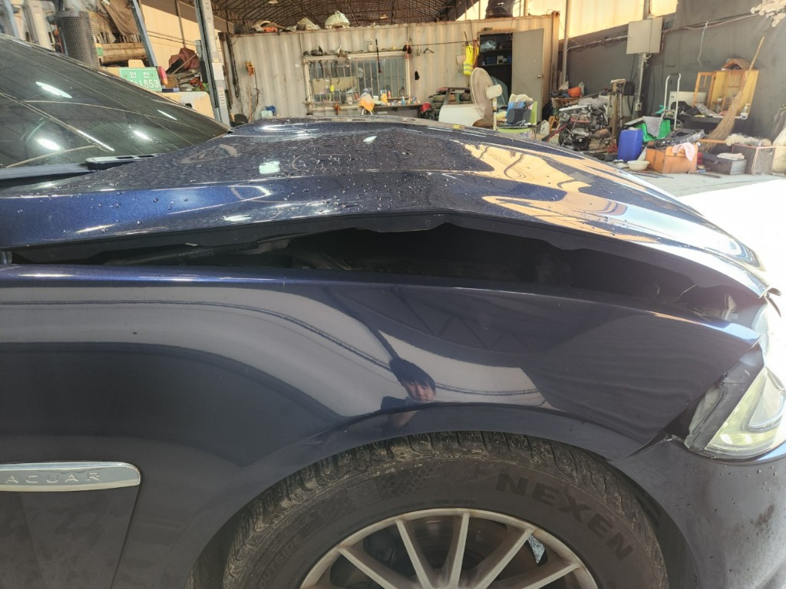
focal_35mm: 23
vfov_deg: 58.9
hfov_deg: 73.9
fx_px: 522
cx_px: 393
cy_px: 294
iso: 160
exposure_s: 1/120
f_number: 1.8
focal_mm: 5.4
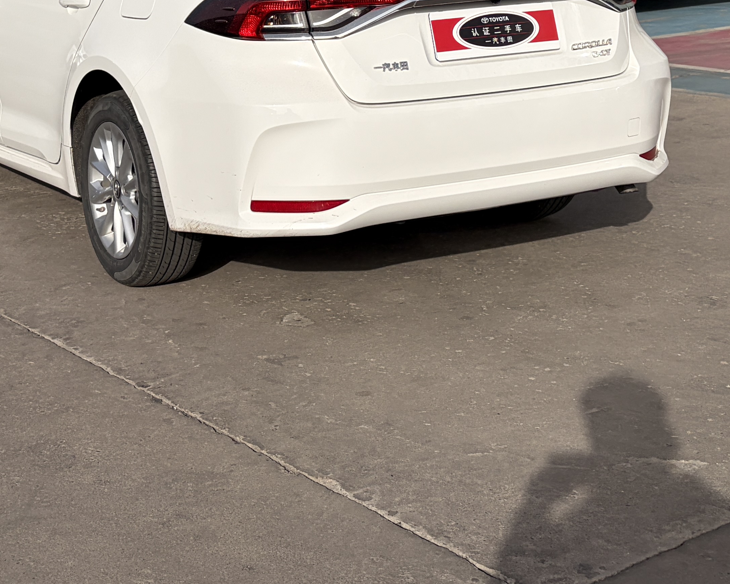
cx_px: 250
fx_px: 1447
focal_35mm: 67
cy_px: -27
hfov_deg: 28.1
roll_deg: +1.7
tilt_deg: -3.4
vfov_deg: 21.8
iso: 64
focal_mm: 5.96
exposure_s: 1/7813
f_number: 1.6
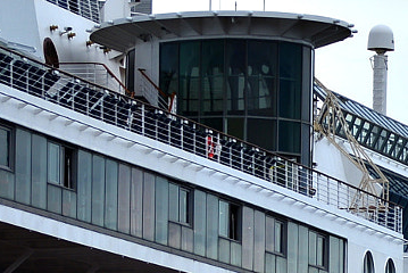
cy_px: 416
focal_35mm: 401
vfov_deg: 3.4
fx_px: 4548
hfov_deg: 5.1
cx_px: 548
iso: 100
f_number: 2.8
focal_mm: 90
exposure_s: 1/1500
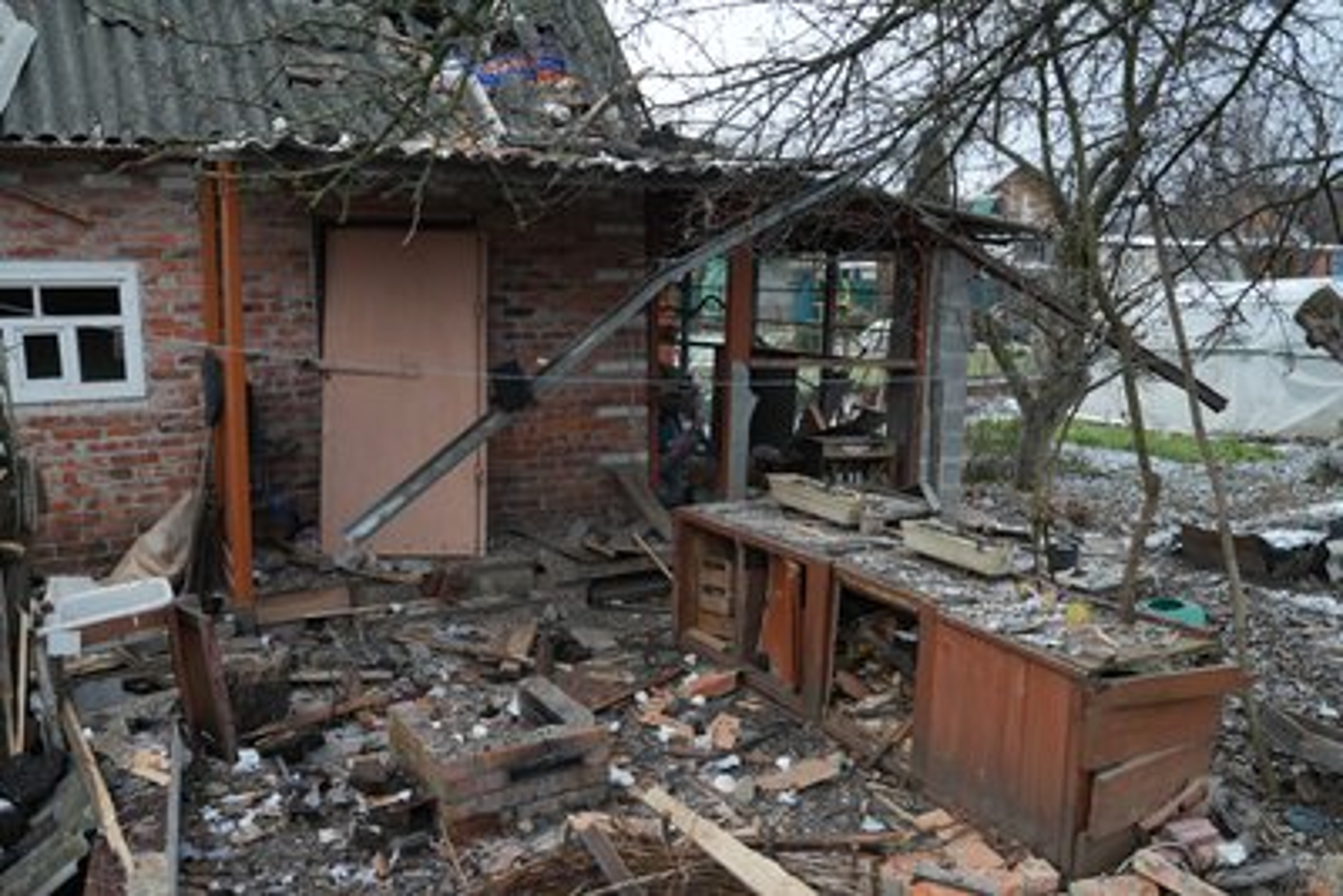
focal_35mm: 29
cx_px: 672
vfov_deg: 45.0
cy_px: 448
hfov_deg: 63.6
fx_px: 1082
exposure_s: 1/80
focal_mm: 29
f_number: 2.8
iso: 320
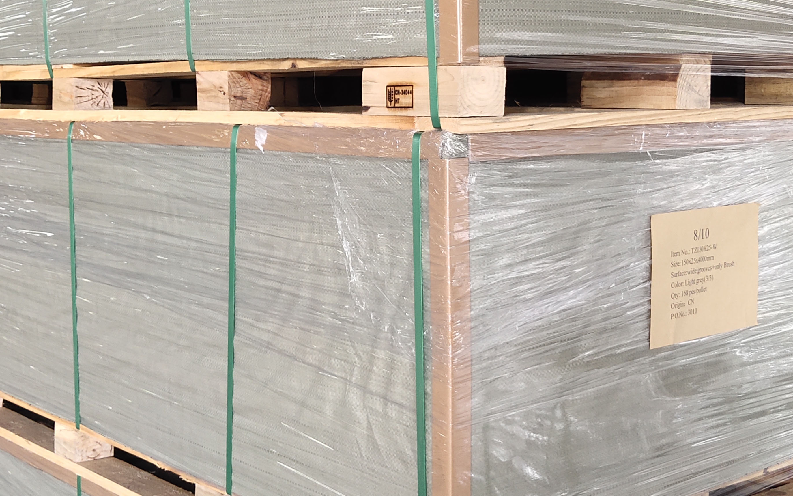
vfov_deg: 20.5
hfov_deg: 32.5
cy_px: 154
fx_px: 1362
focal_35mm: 63
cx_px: 381
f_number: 1.8
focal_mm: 4.27
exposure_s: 1/50
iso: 248
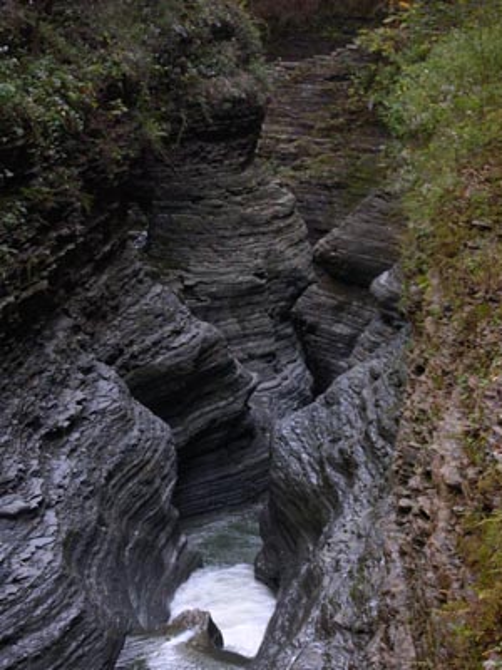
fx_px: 1972
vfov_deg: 19.3
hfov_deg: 14.5
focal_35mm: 102
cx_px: 251
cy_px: 335
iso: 400
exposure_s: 1/60
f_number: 4.8
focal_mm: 21.6
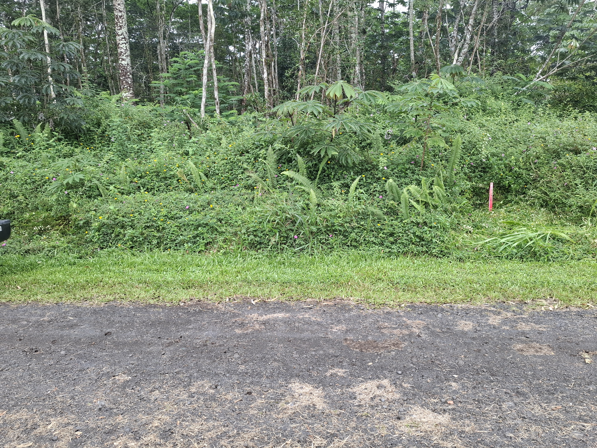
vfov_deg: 58.9
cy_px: 224
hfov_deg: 73.9
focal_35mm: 23
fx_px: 397
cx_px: 298
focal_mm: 5.54
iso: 50
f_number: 1.8
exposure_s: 1/199
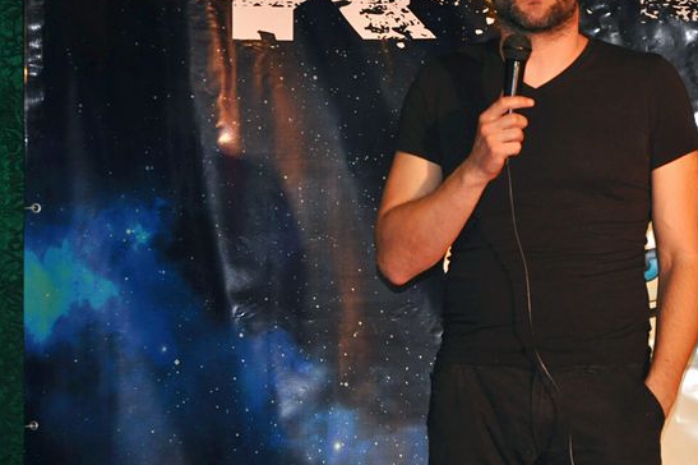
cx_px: 493
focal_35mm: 245
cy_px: 141
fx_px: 4743
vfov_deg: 5.6
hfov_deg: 8.4
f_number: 5.6
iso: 1000
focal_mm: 105
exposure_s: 1/60
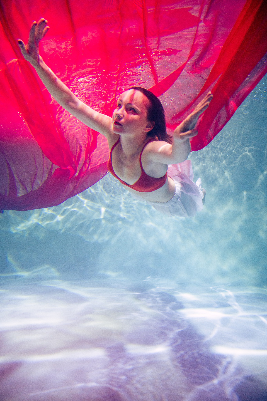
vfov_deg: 73.8
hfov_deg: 53.1
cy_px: 200
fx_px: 267
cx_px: 134
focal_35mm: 24
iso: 1000
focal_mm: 24
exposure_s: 1/320
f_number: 4
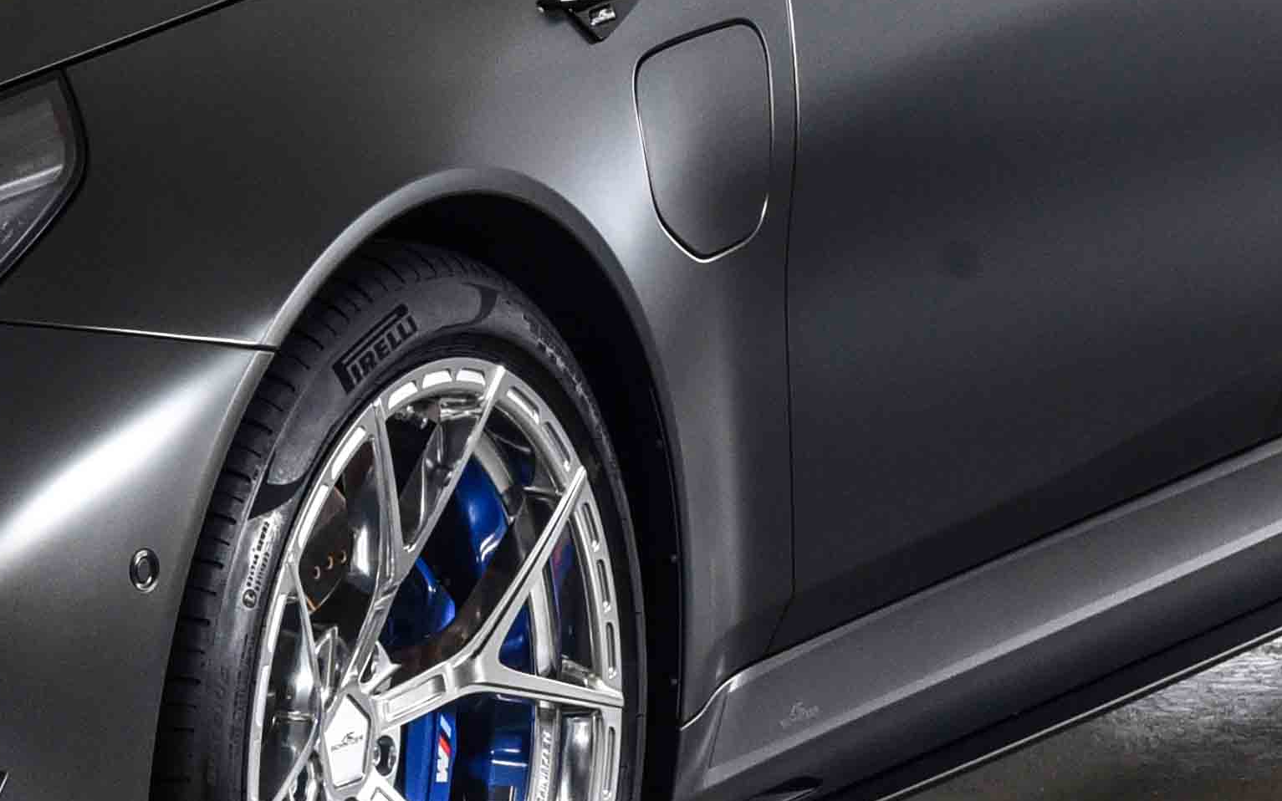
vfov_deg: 7.3
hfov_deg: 11.5
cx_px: -147
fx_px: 6289
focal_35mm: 180
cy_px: 278
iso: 1250
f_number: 11
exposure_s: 1/125
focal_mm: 45
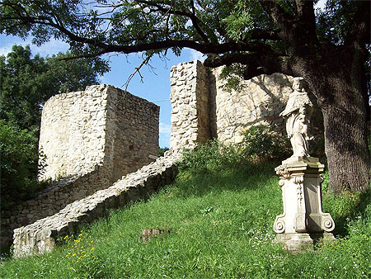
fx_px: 386
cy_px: 140
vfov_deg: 39.7
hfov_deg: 51.3
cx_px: 186
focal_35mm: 36
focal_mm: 6
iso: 80
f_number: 4.8
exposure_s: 1/323
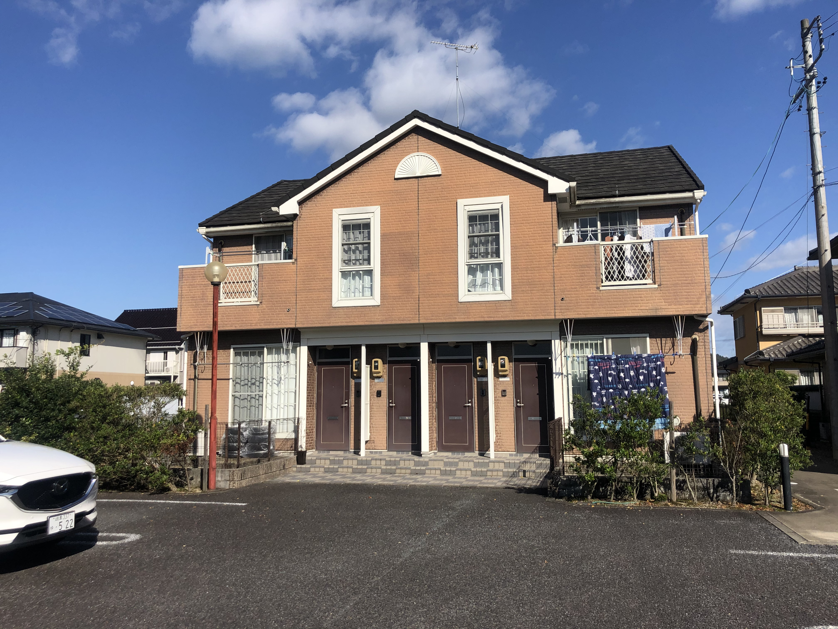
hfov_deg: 63.4
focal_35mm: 28
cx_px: 419
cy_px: 314
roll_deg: +0.8
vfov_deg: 49.7
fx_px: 678
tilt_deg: +6.2
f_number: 1.8
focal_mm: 3.99
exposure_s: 1/2703
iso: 20
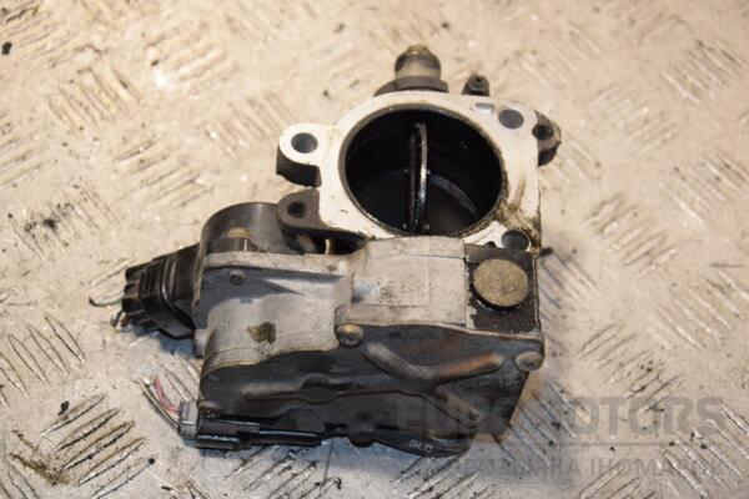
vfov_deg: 18.2
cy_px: 250
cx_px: 374
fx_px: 1560
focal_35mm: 75
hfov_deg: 27.0
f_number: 5.6
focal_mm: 50
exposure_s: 1/200
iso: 800
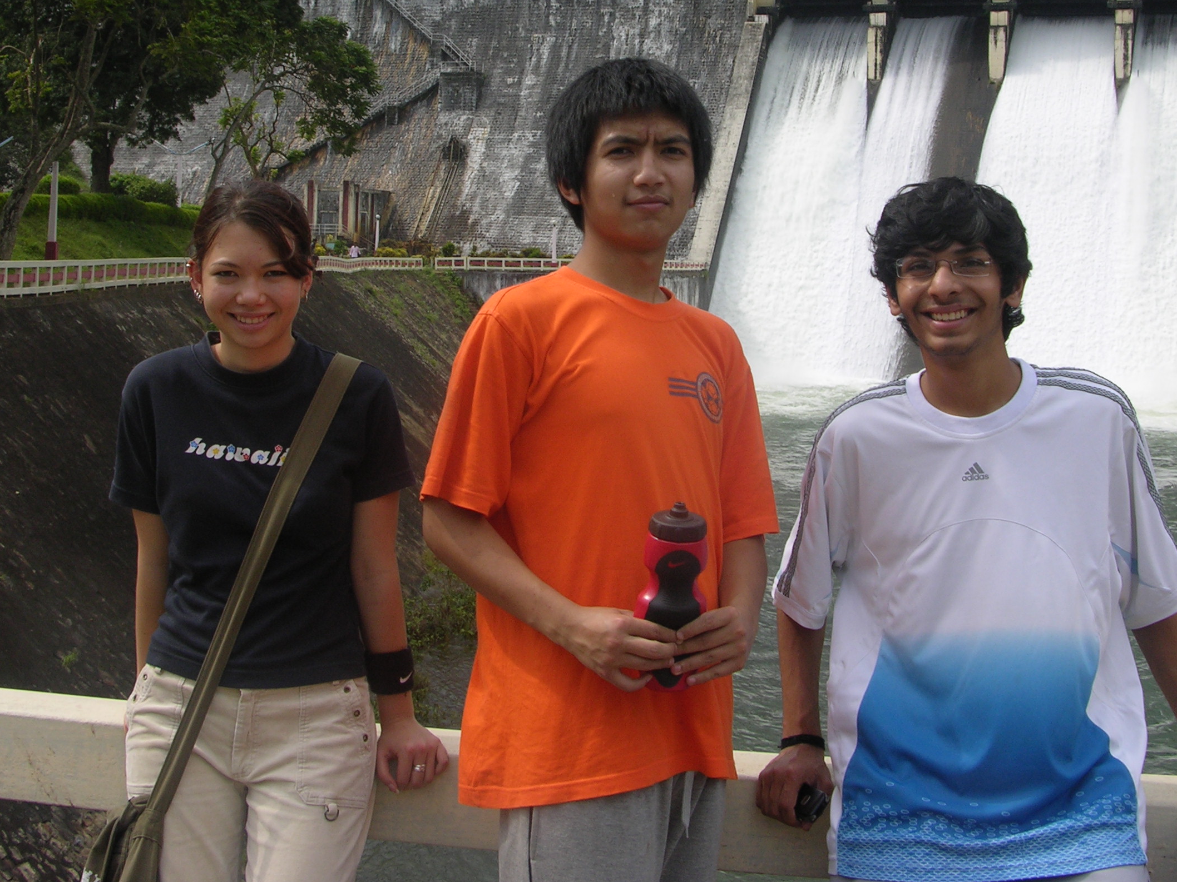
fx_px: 1836
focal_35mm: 54
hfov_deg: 35.5
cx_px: 571
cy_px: 203
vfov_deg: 26.6
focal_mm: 8.9
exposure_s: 1/187
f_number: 6.3
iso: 50
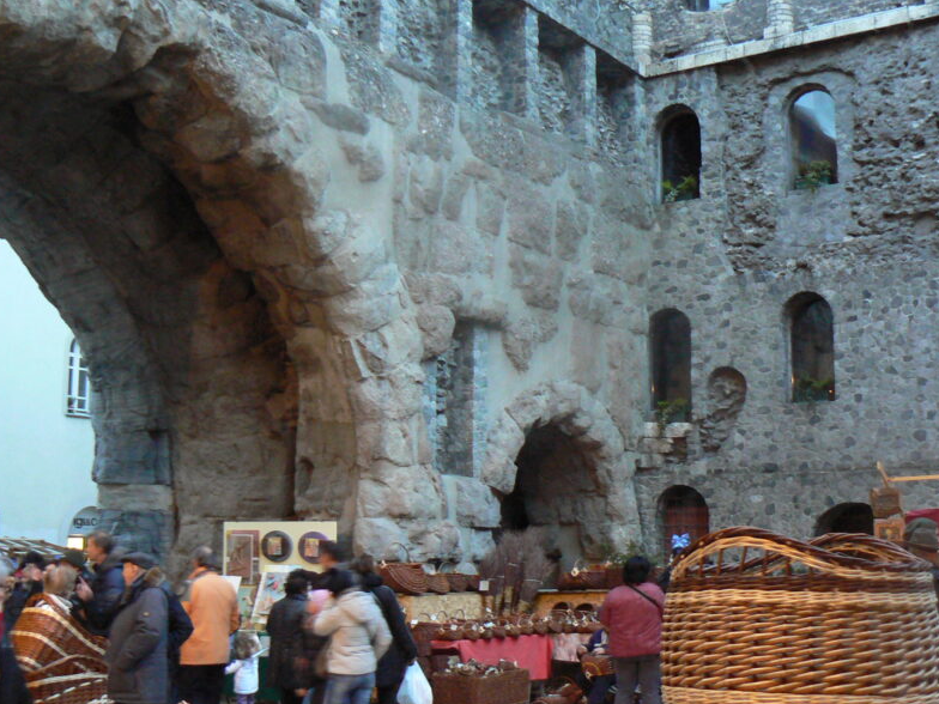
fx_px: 1275
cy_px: 362
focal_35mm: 47
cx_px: 466
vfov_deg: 30.9
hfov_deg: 40.4
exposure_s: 1/6
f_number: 2.8
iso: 200
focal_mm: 6
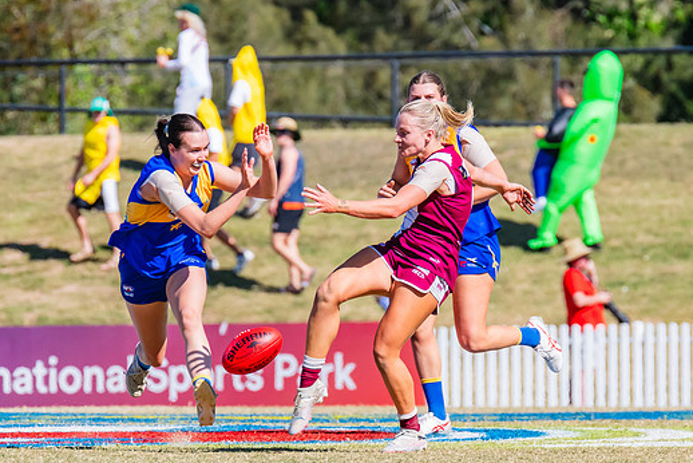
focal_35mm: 793
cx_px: 346
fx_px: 15273
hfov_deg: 2.6
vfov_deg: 1.7
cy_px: 207
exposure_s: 1/1600
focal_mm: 420
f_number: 10
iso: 800
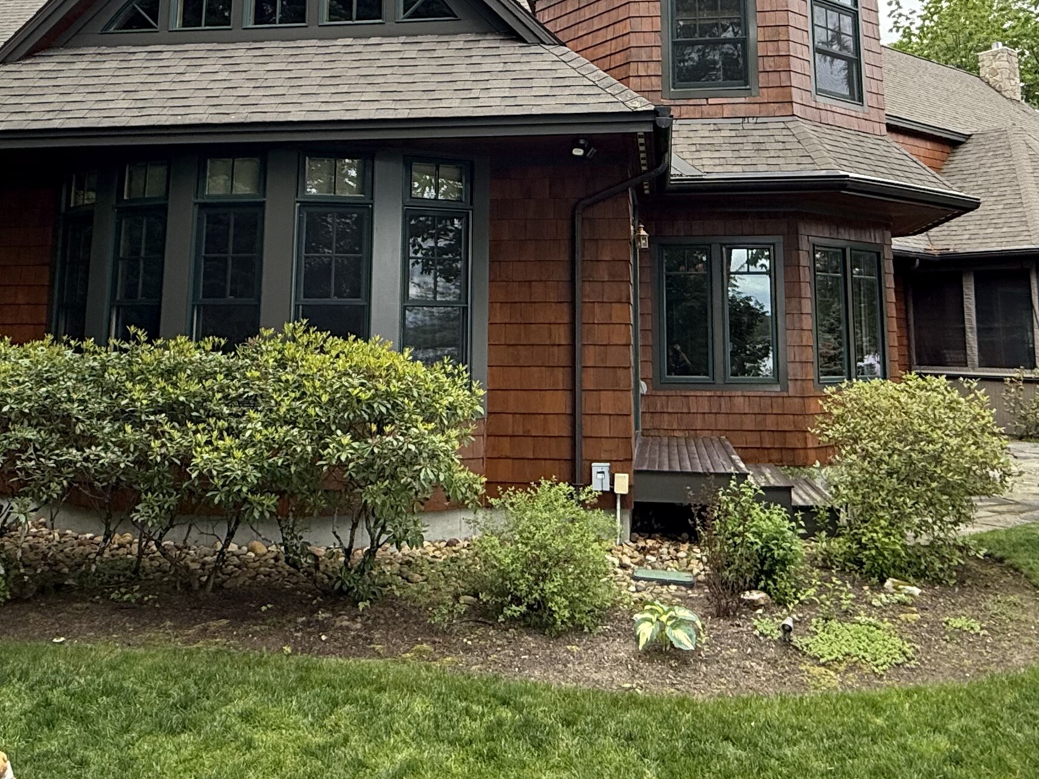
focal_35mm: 33
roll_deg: +0.2
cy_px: 188
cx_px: 553
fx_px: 990
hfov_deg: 55.3
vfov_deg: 41.6
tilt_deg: +10.2
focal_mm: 2.22
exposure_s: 1/942
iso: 64
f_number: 2.2
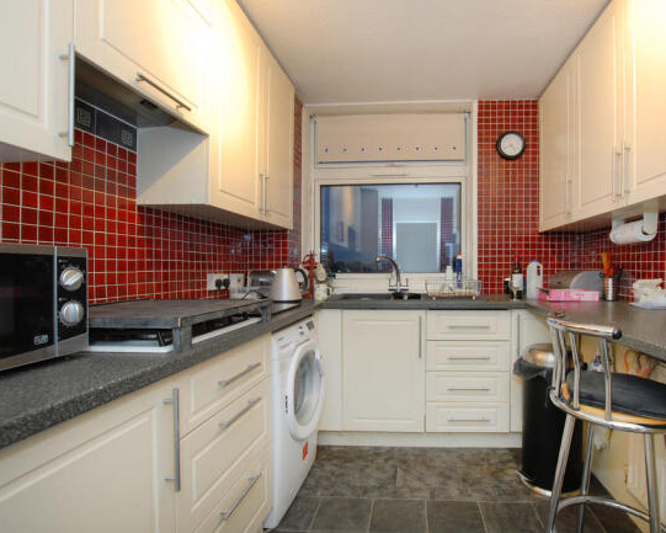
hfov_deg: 88.6
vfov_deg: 77.0
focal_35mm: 17
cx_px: 396
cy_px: 265
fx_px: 335
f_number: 6.3
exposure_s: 1/4
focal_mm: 10
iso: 250
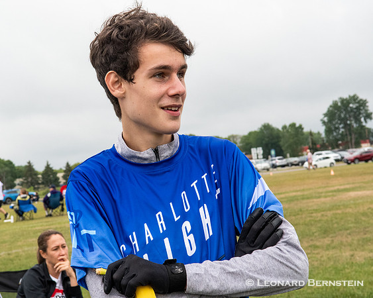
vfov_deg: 16.5
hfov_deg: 20.6
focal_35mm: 93
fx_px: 1025
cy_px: 149
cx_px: 149
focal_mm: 55
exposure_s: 1/1000
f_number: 10
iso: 1600
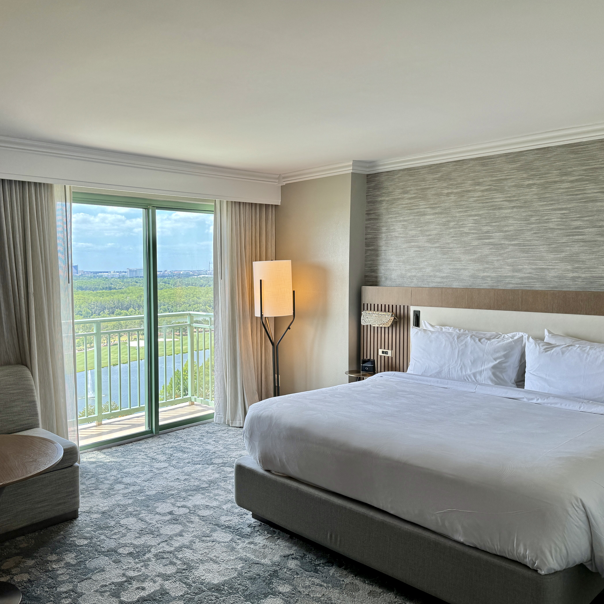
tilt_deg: -4.7
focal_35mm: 29
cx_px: 225
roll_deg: +0.2
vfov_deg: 55.6
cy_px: 306
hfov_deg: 55.0
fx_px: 572
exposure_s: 1/293
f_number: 1.78
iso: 80
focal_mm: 6.76
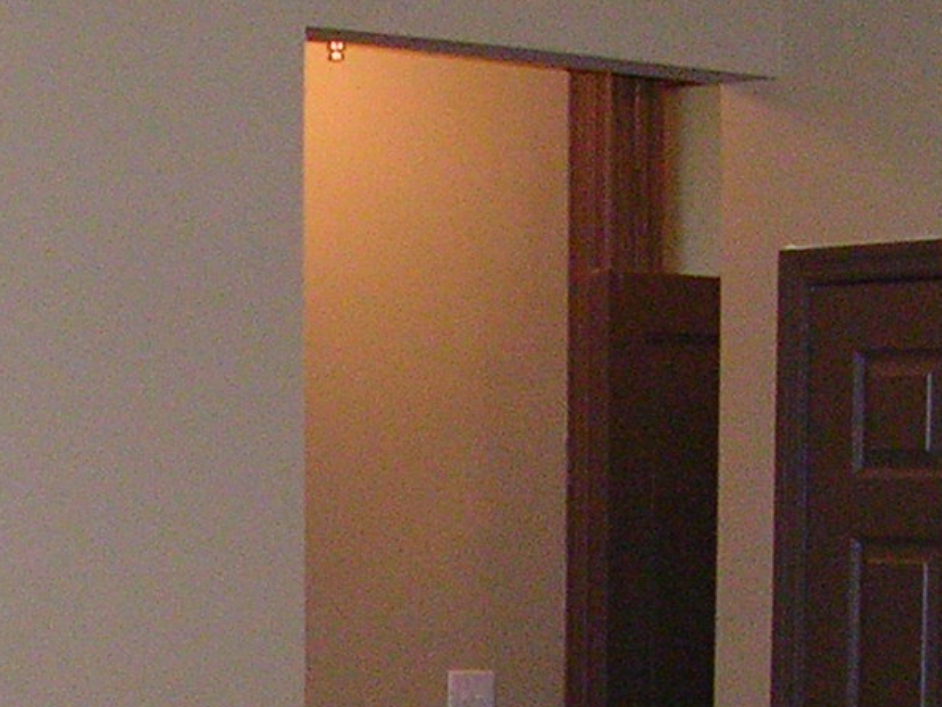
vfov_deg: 11.0
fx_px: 3566
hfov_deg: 15.0
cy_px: 997
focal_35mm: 131
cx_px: 198
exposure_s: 1/60.1
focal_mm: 5.8
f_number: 2.8
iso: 200
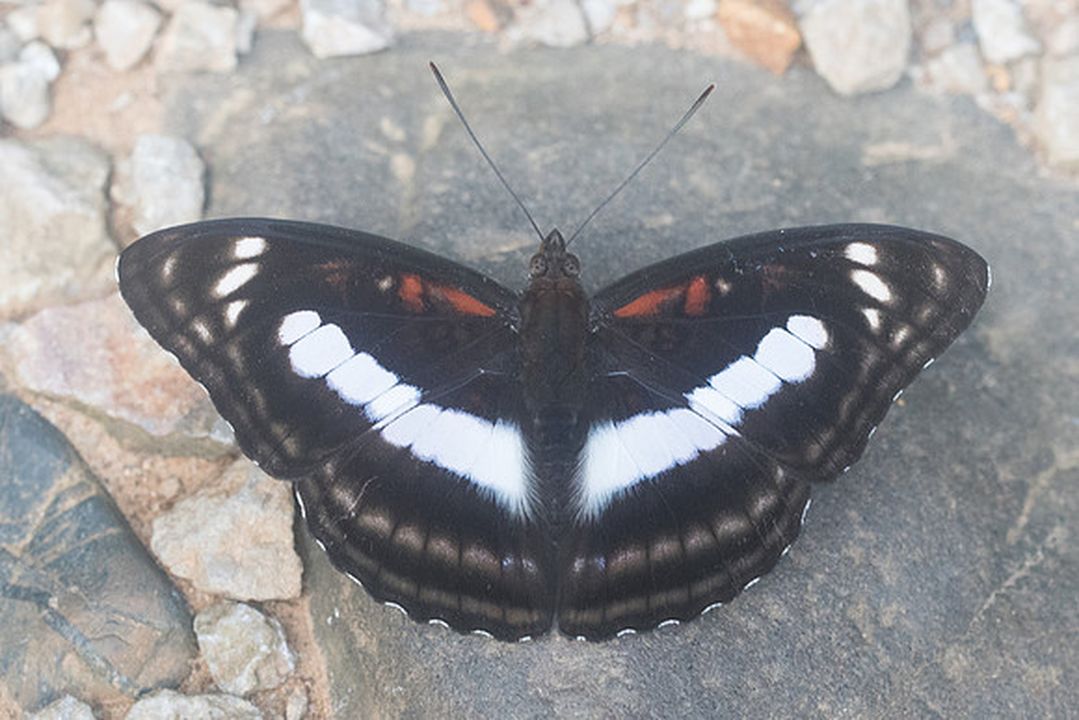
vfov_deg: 3.2
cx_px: 746
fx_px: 12770
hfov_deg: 4.8
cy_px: 394
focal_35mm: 426
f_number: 6.3
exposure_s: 1/400
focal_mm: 150
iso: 1000
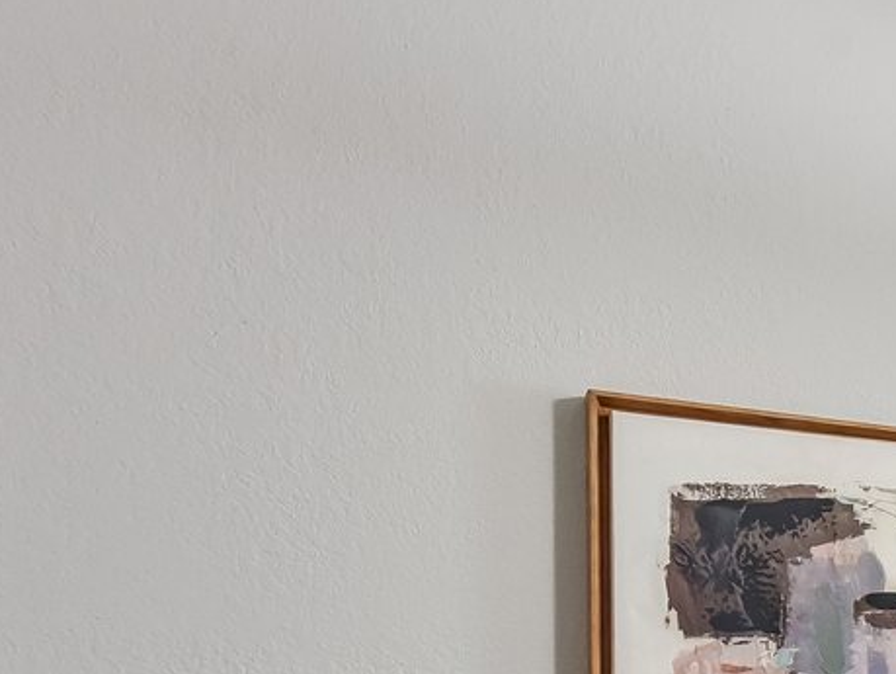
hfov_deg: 21.3
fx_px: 1554
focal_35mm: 60
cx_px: 1610
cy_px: 759
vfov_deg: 22.9
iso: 900
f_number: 8
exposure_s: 1/15
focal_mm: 14
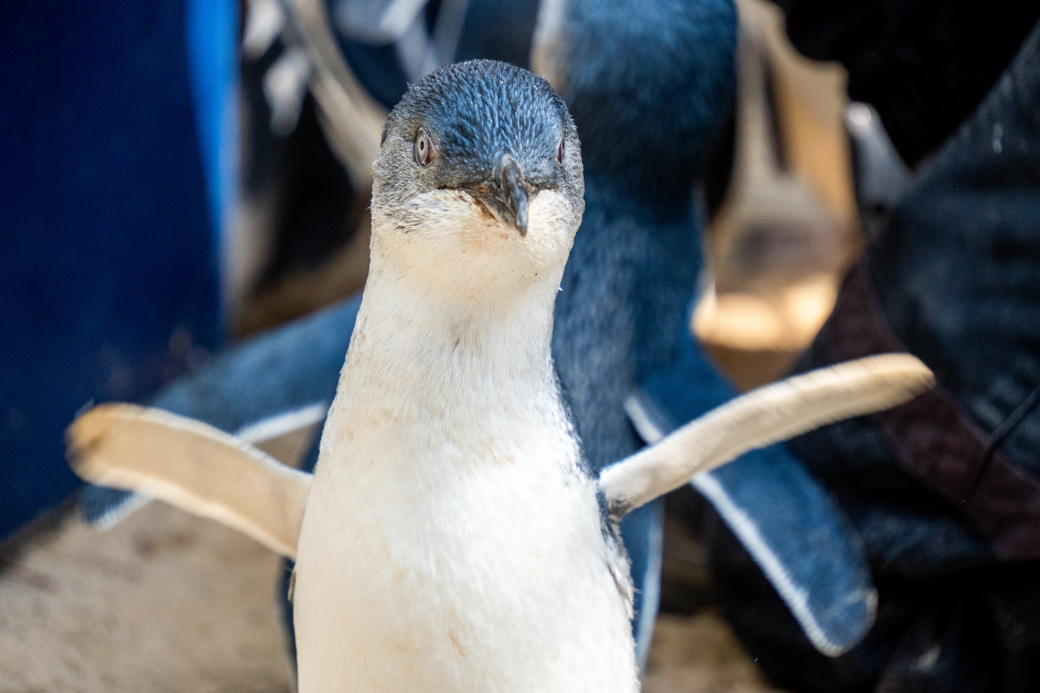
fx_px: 7236
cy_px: 346
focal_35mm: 250
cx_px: 520
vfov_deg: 5.5
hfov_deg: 8.2
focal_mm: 167
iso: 1250
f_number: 6.3
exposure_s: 1/320
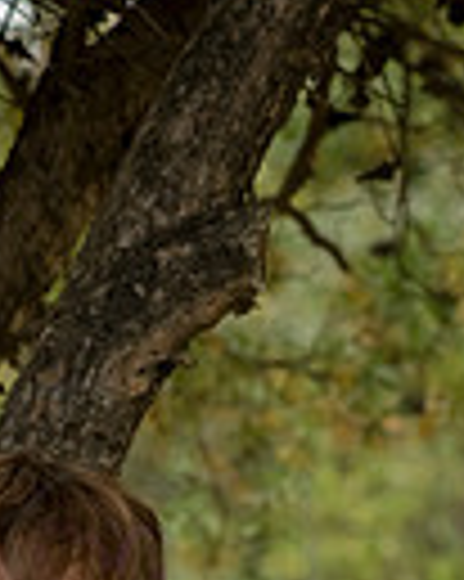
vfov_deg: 5.5
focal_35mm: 345
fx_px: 5929
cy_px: 980
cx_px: 122
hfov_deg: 4.5
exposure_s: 1/400
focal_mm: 105
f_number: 5.6
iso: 800
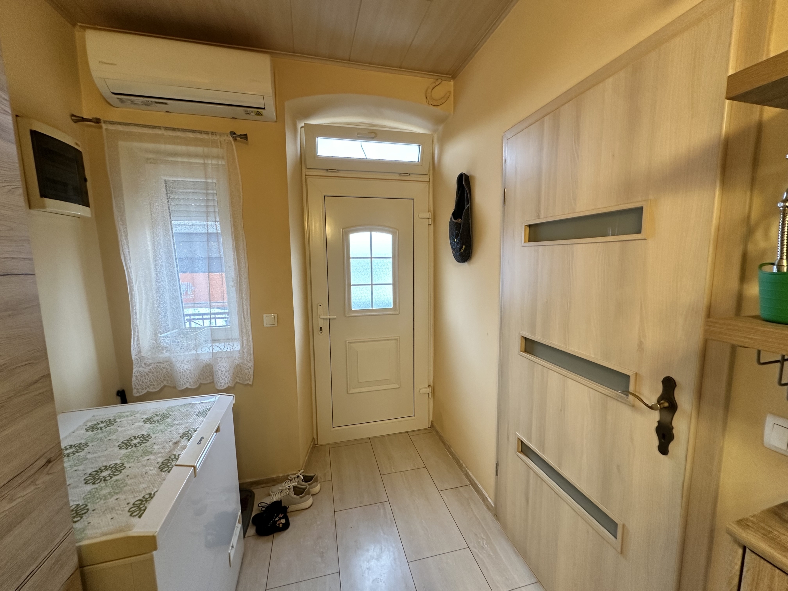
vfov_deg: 85.7
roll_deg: +0.6
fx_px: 319
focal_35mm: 14
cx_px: 394
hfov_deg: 102.1
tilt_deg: -7.1
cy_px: 296
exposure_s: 1/50
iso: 160
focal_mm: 2.22
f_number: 2.2
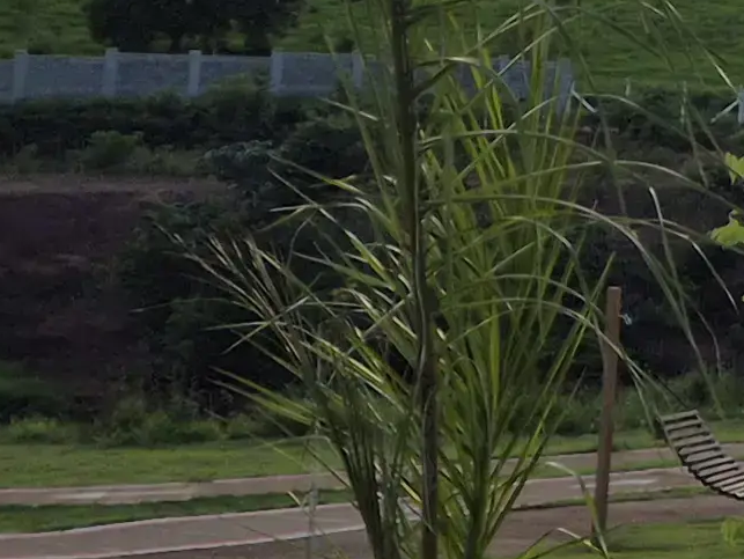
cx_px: 1099
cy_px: -514
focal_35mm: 143
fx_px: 3075
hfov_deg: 13.1
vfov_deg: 9.7
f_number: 1.8
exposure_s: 1/1984
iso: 25
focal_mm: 5.4
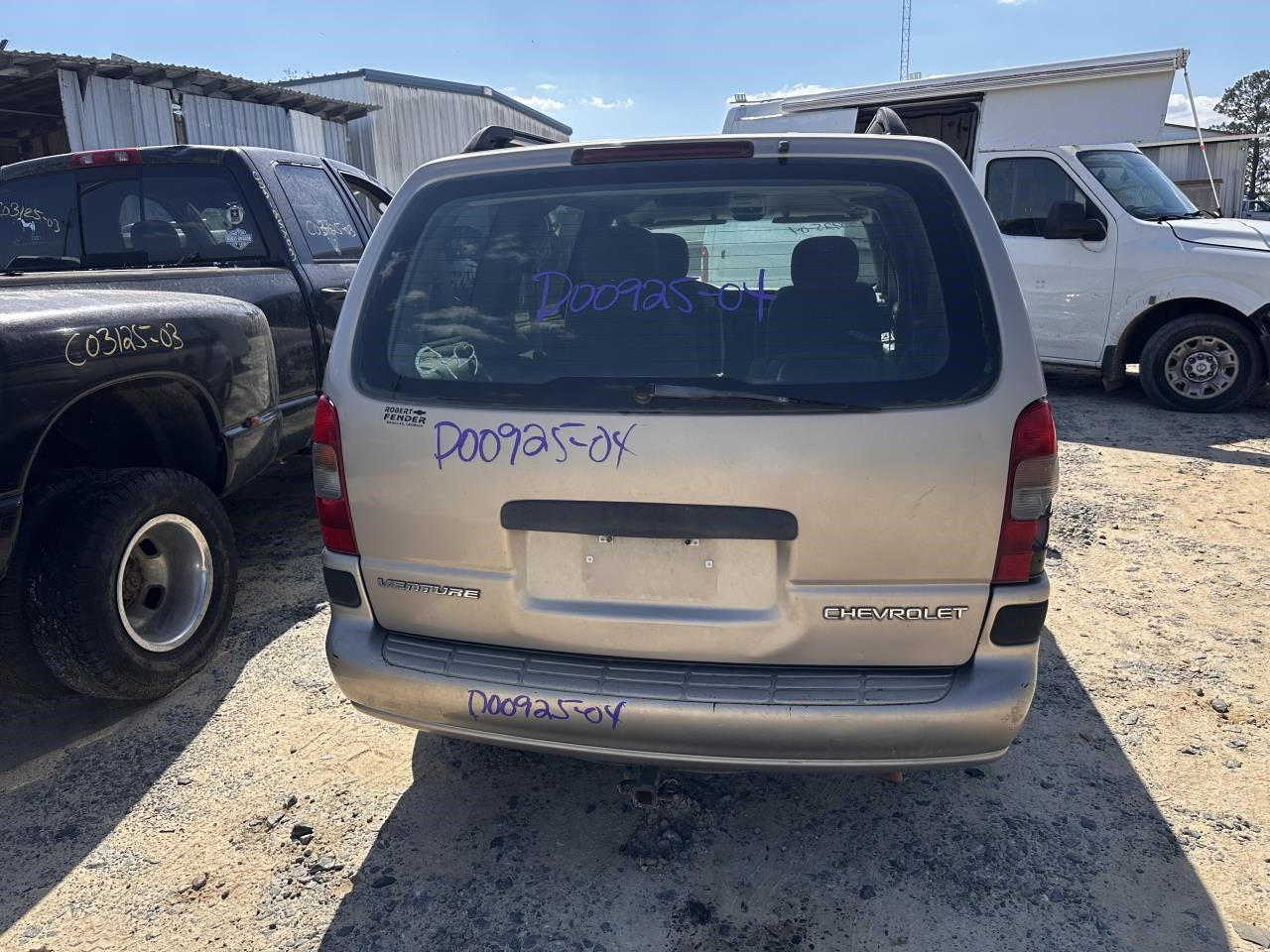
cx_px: 635
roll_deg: +1.1
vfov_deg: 56.8
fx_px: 881
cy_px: 476
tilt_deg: -11.8
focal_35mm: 24
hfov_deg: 71.6
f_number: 1.78
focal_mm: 6.86
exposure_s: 1/2410
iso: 80
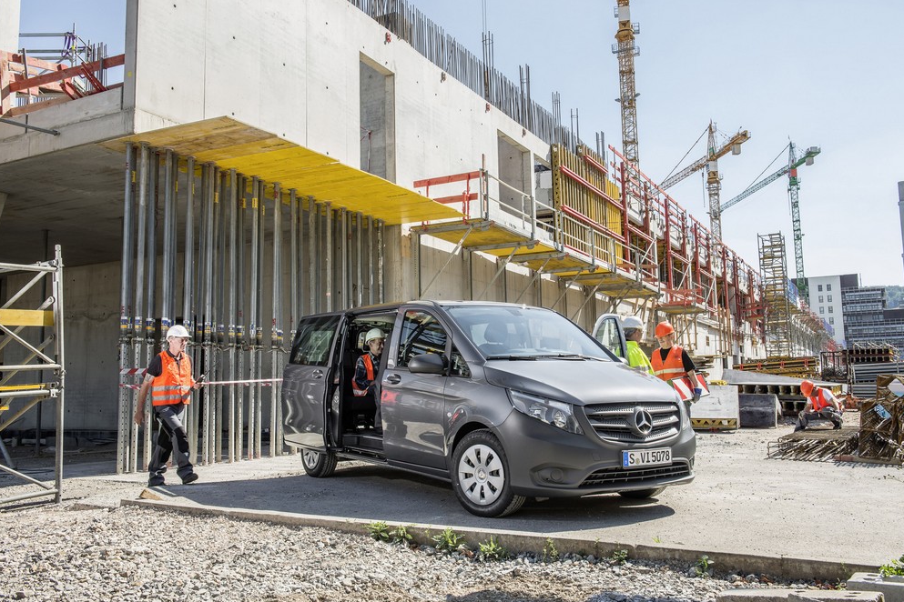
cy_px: 294
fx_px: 829
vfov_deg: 40.0
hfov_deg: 57.2
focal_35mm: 33
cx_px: 447
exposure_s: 1/100
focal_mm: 32
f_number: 11
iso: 200
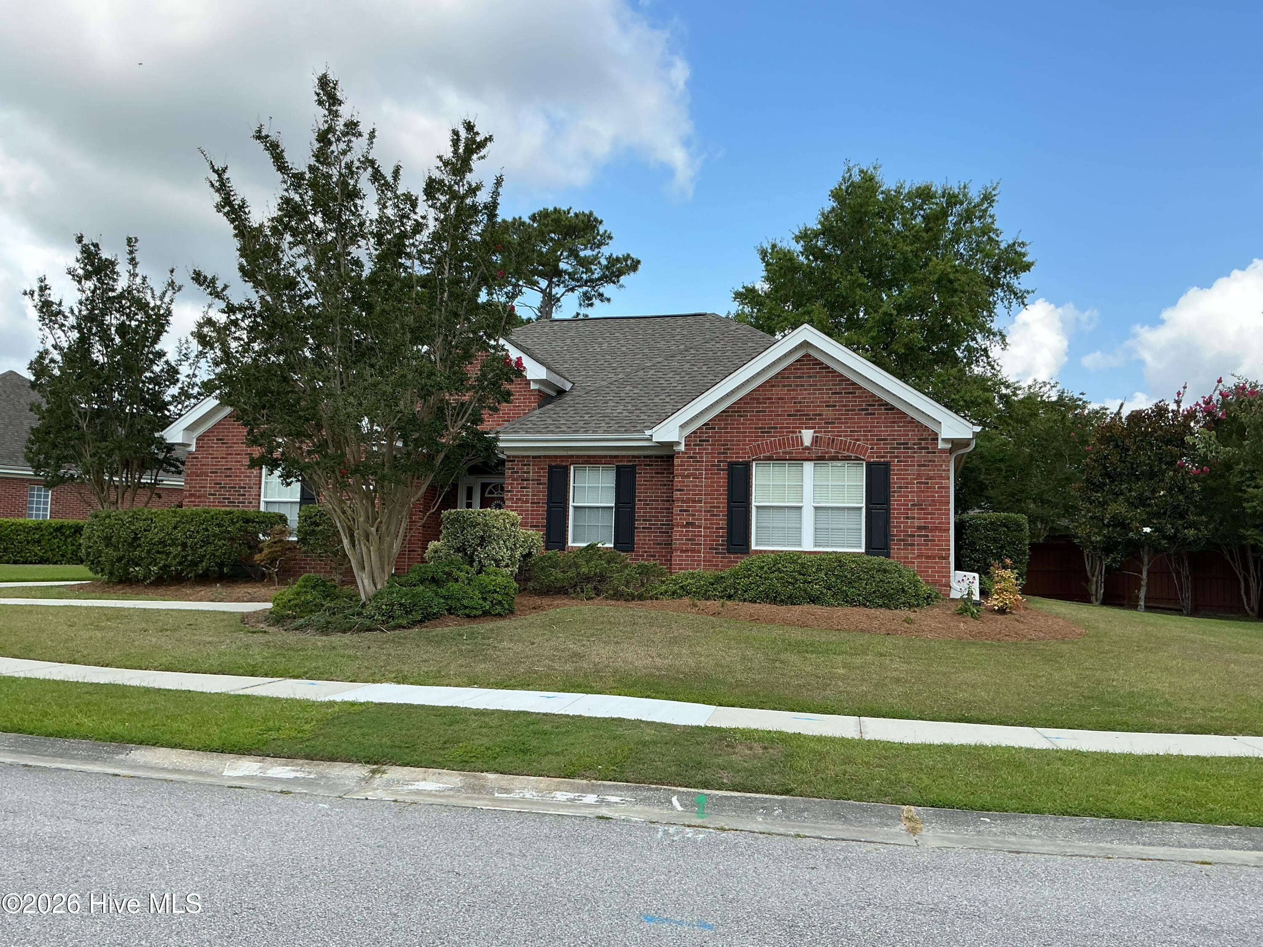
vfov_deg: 48.2
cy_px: 474
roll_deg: +0.2
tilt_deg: +5.5
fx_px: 1058
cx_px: 632
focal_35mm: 29
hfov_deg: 61.7
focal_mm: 3
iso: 25
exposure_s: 1/1279
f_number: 1.8
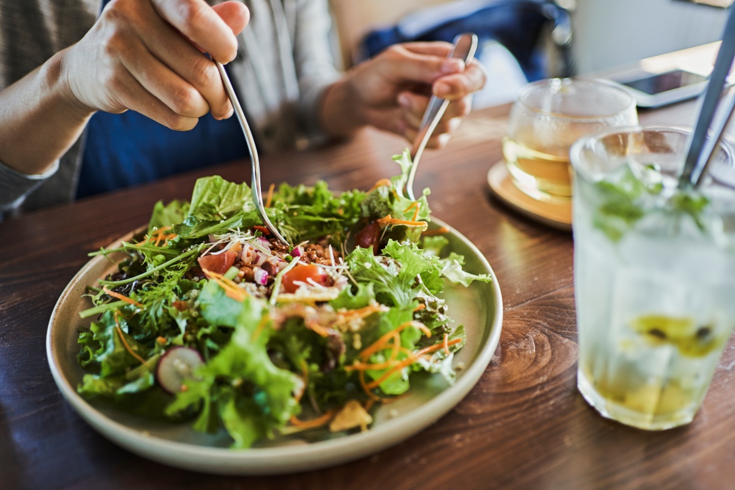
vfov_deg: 37.9
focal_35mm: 35
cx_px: 368
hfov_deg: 54.4
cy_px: 245
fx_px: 715
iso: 200
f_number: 1.8
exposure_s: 1/250
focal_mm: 35
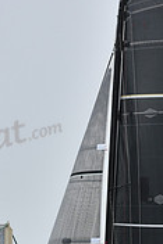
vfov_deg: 8.8
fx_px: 1572
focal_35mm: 231
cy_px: 329
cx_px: 134
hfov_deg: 5.9
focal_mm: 70
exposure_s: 1/800
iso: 250
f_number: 5
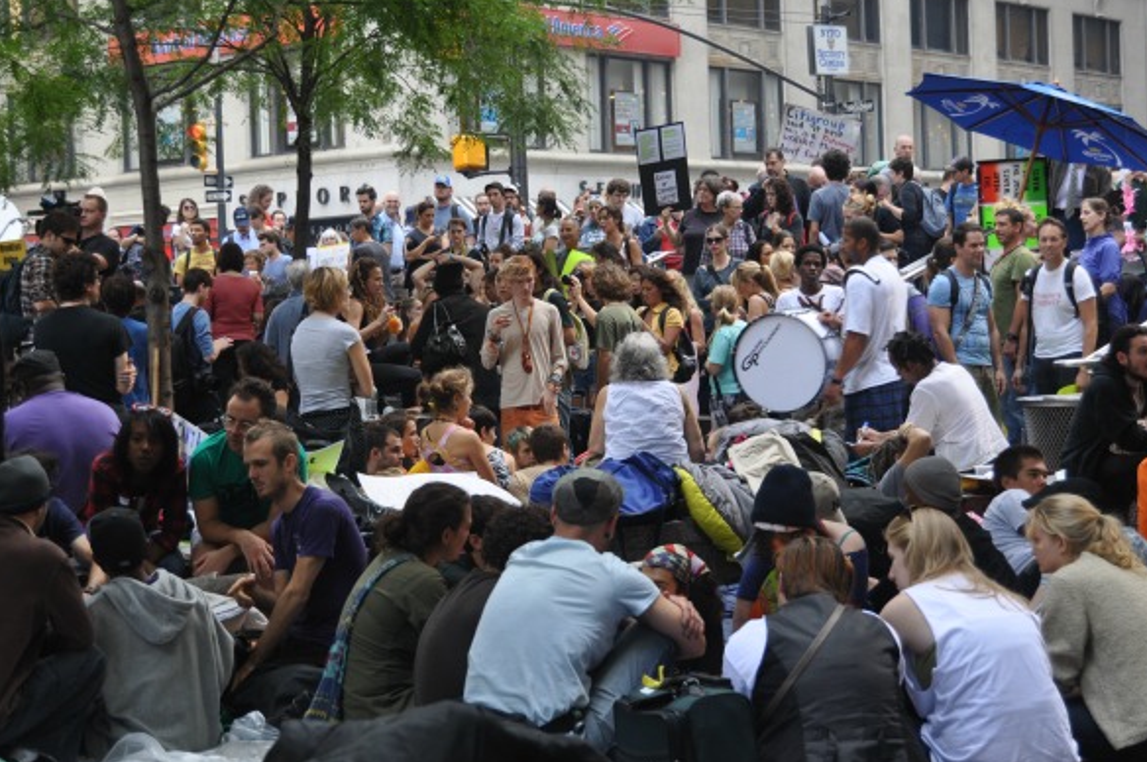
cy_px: 378
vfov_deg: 18.4
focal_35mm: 74
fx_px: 2355
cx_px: 572
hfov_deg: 27.4
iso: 450
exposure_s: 1/60
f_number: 5.3
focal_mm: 48
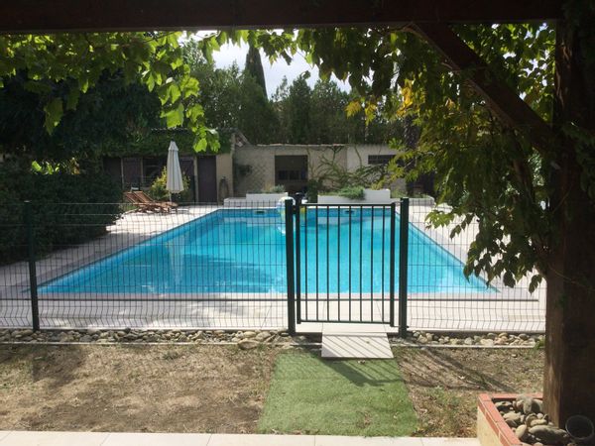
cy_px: 223
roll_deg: -0.1
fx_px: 533
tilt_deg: -4.8
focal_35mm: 31
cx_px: 298
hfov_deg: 58.4
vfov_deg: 45.4
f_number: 2.4
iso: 25
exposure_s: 1/1456
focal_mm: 3.3
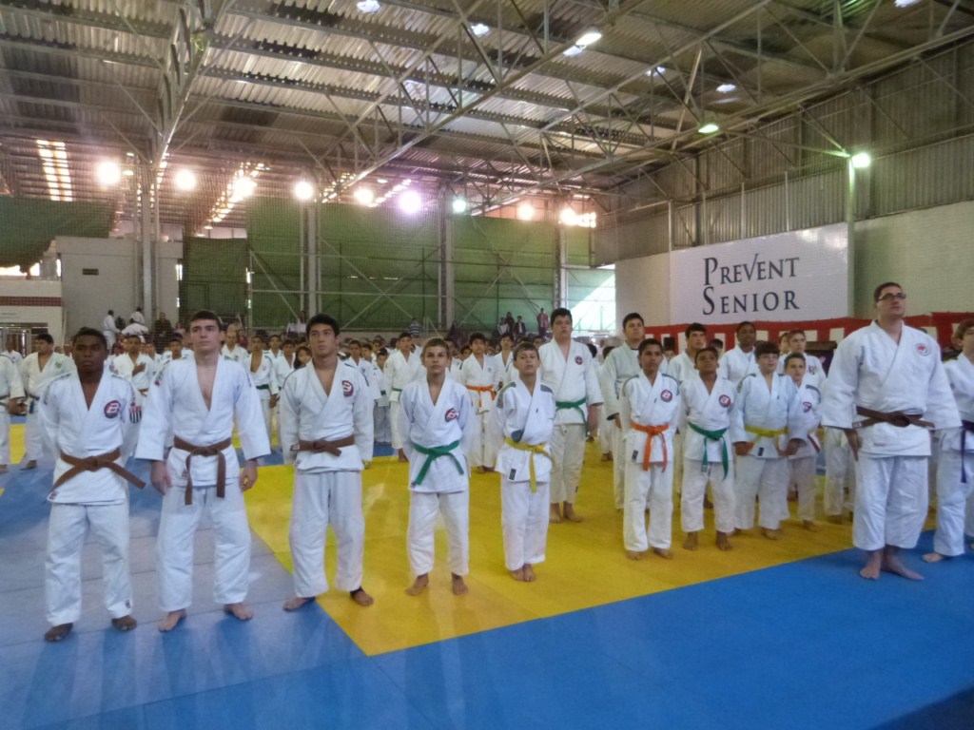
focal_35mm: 25
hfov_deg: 69.4
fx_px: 703
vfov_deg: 54.9
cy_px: 365
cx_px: 487
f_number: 2.8
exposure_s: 1/80
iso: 800
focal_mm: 4.5
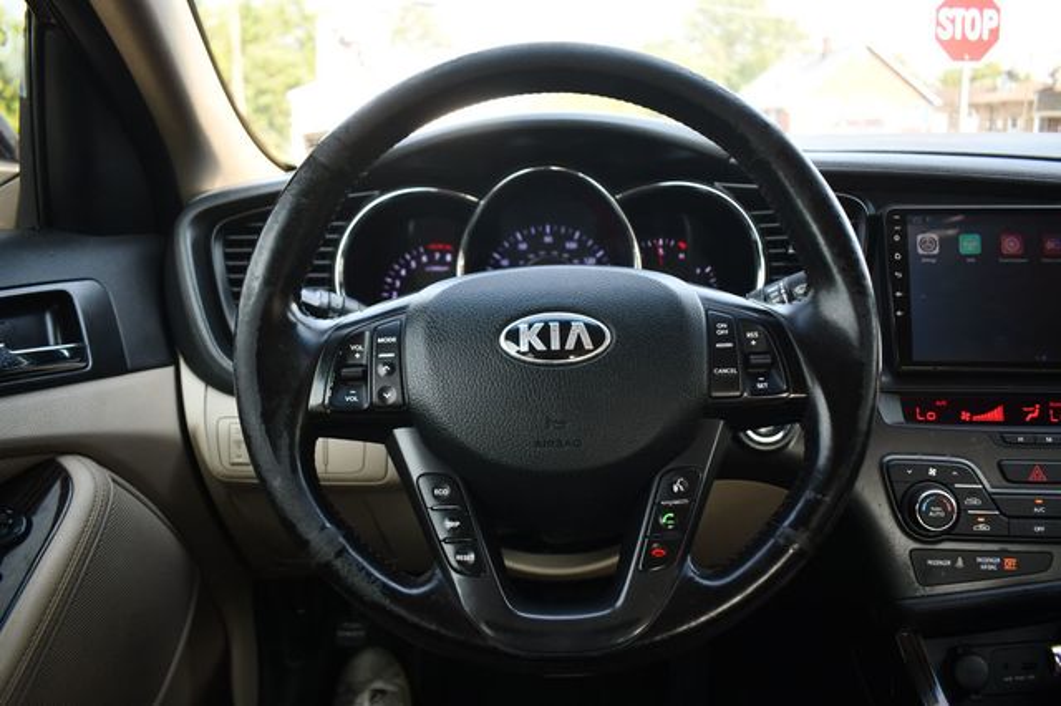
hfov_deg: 67.4
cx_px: 530
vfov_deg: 47.9
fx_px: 795
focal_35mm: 27
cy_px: 353
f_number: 3.5
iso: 450
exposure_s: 1/250
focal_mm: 18
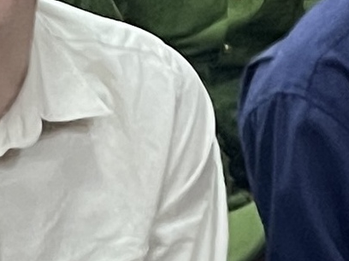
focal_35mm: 157
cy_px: 106
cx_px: 481
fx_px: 1583
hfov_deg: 12.1
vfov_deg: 9.5
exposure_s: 1/33
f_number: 1.6
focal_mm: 5.1
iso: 500
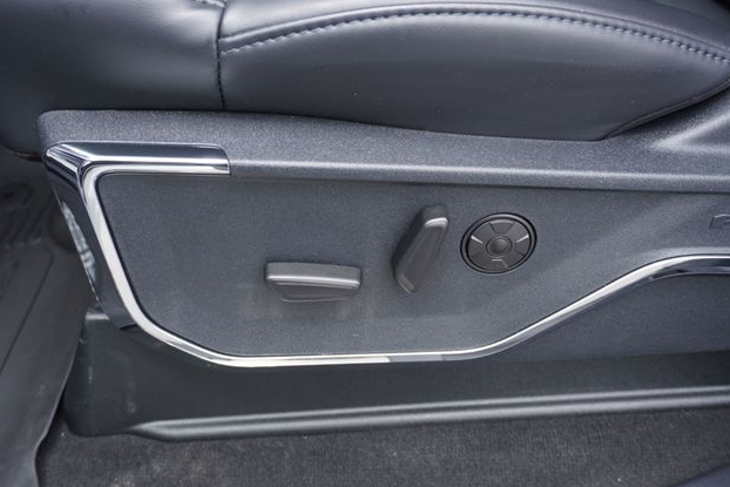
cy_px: 249
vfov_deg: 38.9
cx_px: 359
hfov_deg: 55.8
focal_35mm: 34
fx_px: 690
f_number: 4
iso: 100
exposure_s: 1/100
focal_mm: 22
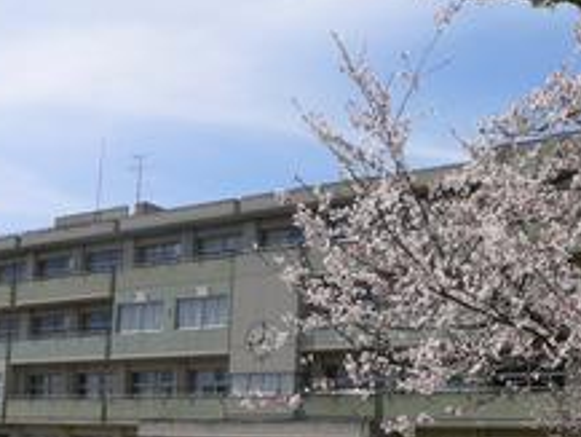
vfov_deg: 24.9
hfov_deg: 33.2
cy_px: 339
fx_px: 974
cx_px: 260
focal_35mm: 58
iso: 80
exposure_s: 1/500
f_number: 5.2
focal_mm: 6
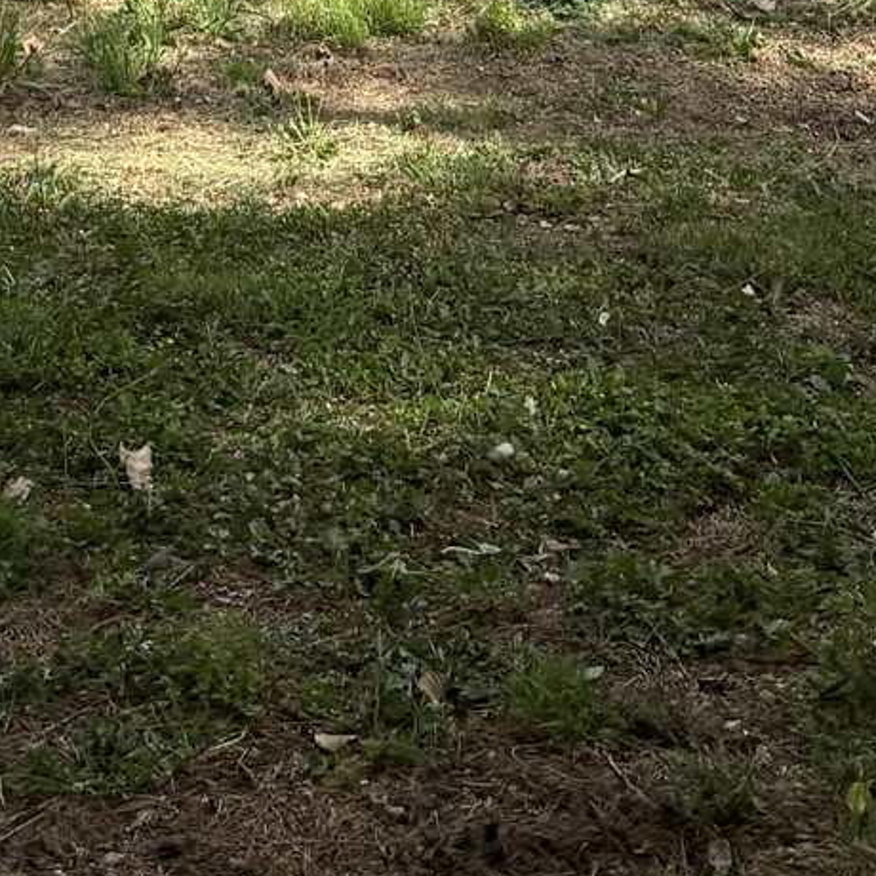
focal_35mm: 115
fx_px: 3293
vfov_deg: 12.3
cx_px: -2
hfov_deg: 14.9
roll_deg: -0.7
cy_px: -1156
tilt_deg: -0.8
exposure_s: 1/2933
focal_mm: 5.96
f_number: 1.6
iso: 50
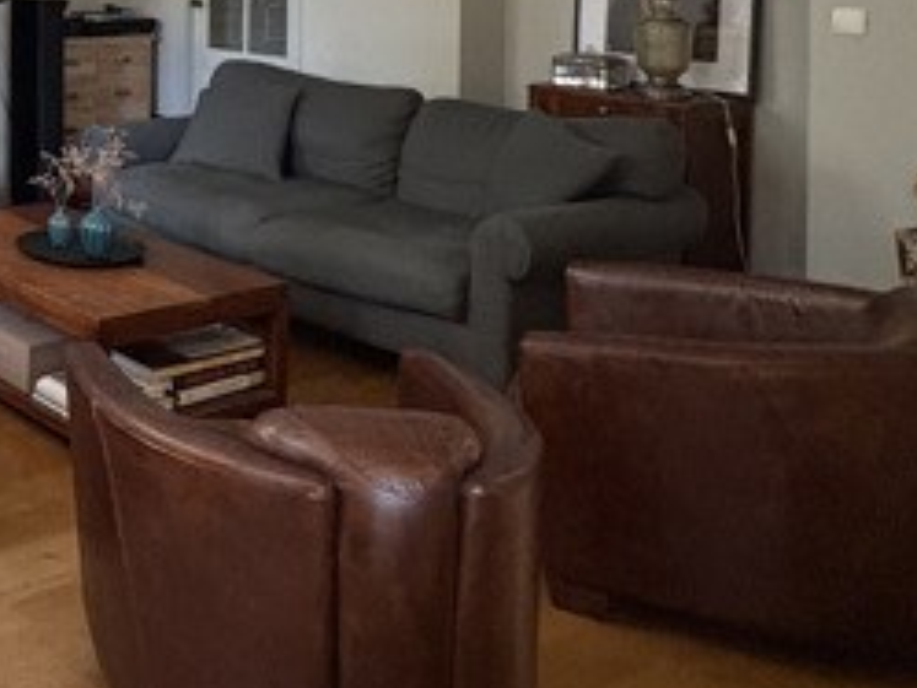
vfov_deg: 29.2
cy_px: -66
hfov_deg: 35.1
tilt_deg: -0.1
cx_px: -129
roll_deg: -0.3
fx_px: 1193
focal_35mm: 45
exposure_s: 1/60
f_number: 2.2
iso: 400
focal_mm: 2.22
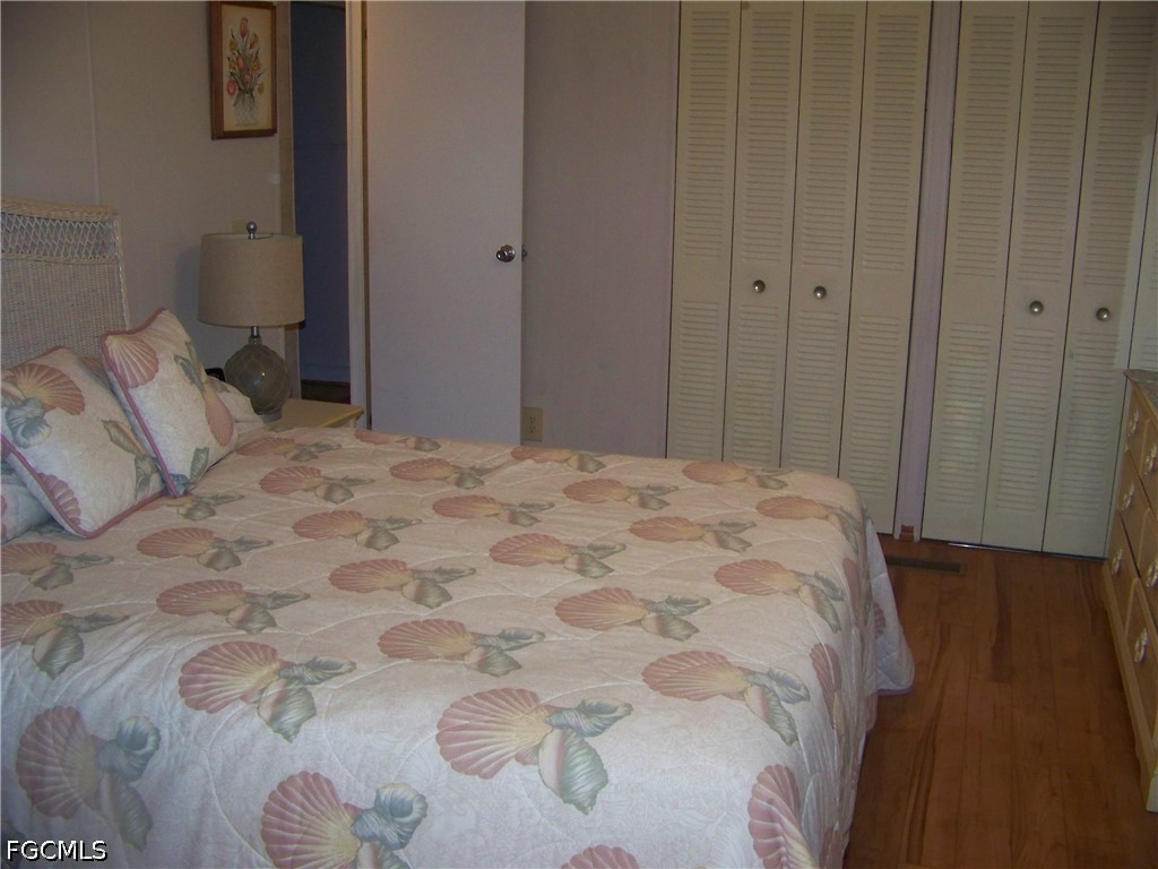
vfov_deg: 39.7
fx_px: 1204
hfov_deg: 51.4
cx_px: 579
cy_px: 434
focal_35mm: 36
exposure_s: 1/30
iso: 200
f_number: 2.8
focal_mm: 5.85
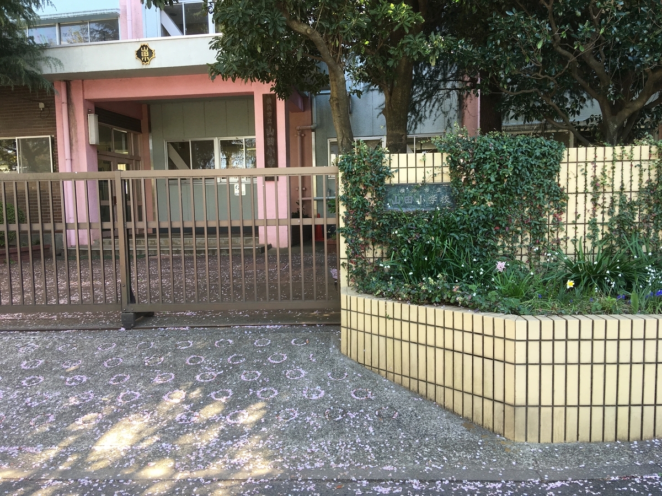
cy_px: 248
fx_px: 555
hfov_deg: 61.7
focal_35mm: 29
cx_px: 331
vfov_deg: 48.2
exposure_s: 1/120
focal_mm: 4.15
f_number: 2.2
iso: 25
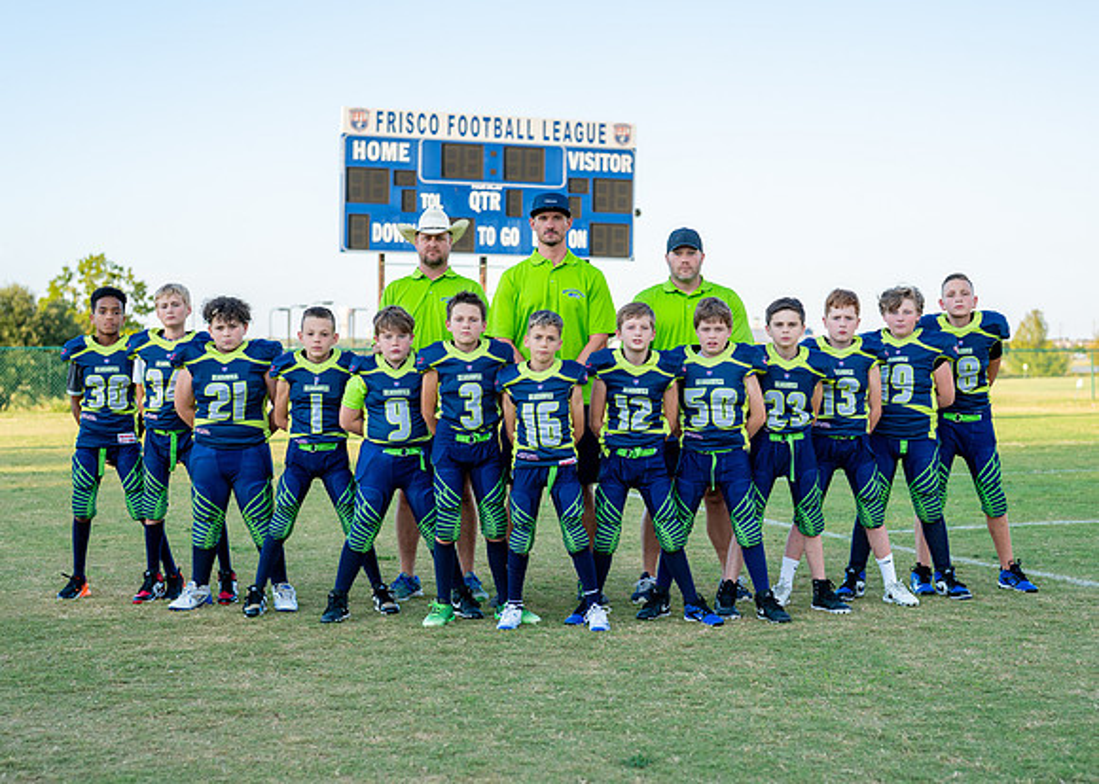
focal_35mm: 63
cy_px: 429
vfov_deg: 22.4
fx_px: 1979
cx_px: 588
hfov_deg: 31.0
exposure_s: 1/400
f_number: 2.5
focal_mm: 50
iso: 100
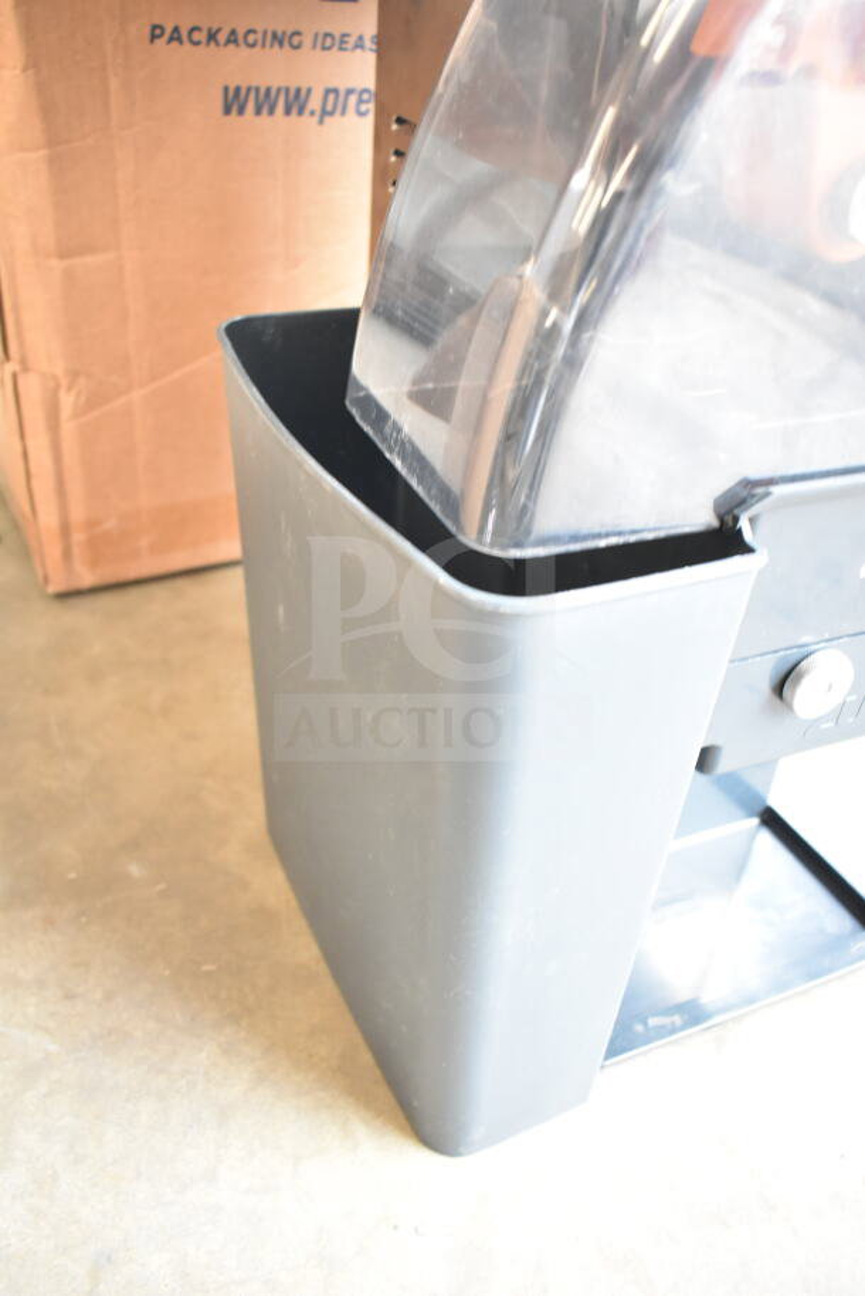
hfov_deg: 48.0
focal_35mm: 27
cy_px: 648
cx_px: 432
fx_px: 972
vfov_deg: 67.4
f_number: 3.5
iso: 2000
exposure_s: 1/30
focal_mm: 18
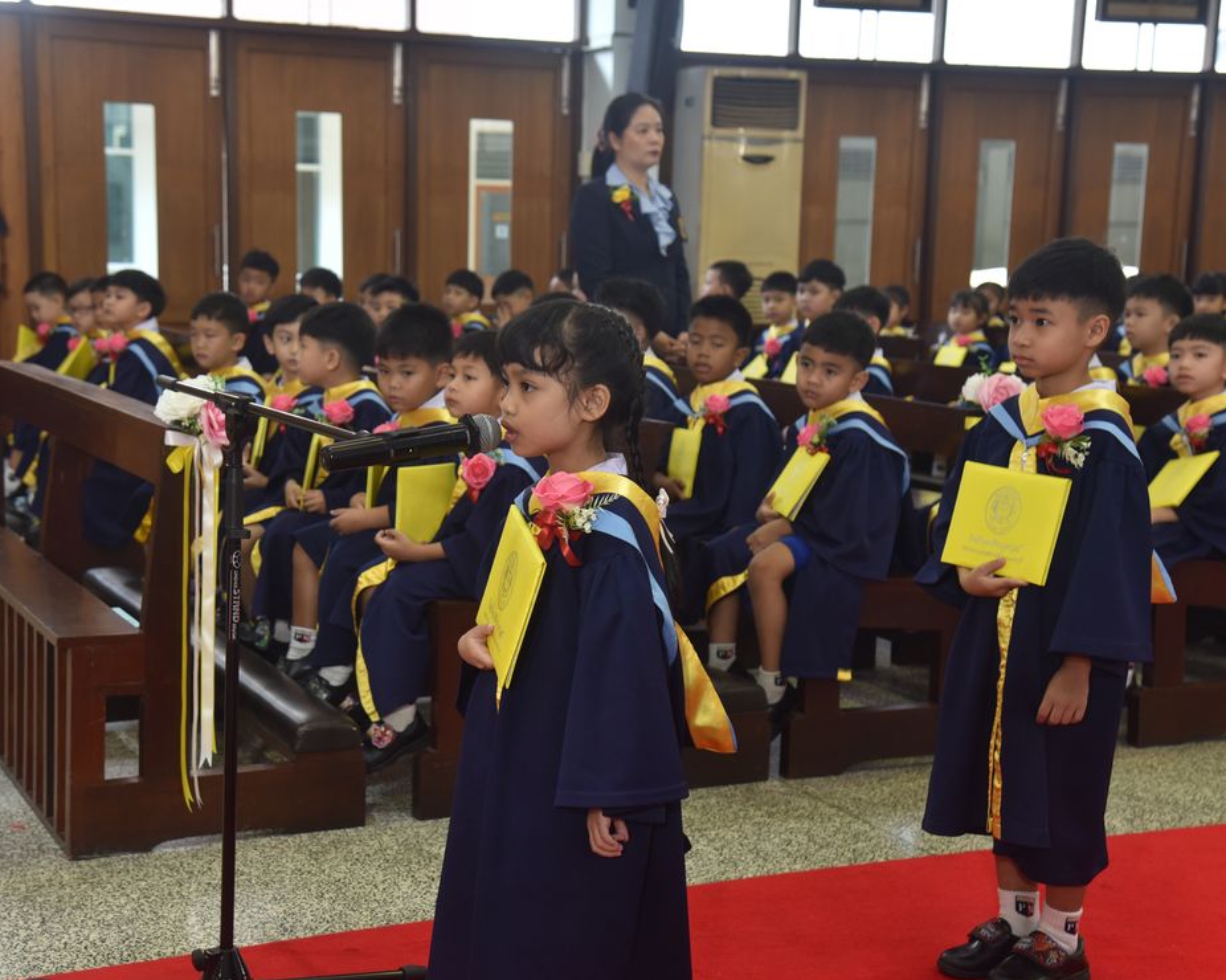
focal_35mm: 57
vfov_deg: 26.7
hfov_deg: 33.0
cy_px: 486
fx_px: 2067
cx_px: 544
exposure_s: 1/50
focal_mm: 50
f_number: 4
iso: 500
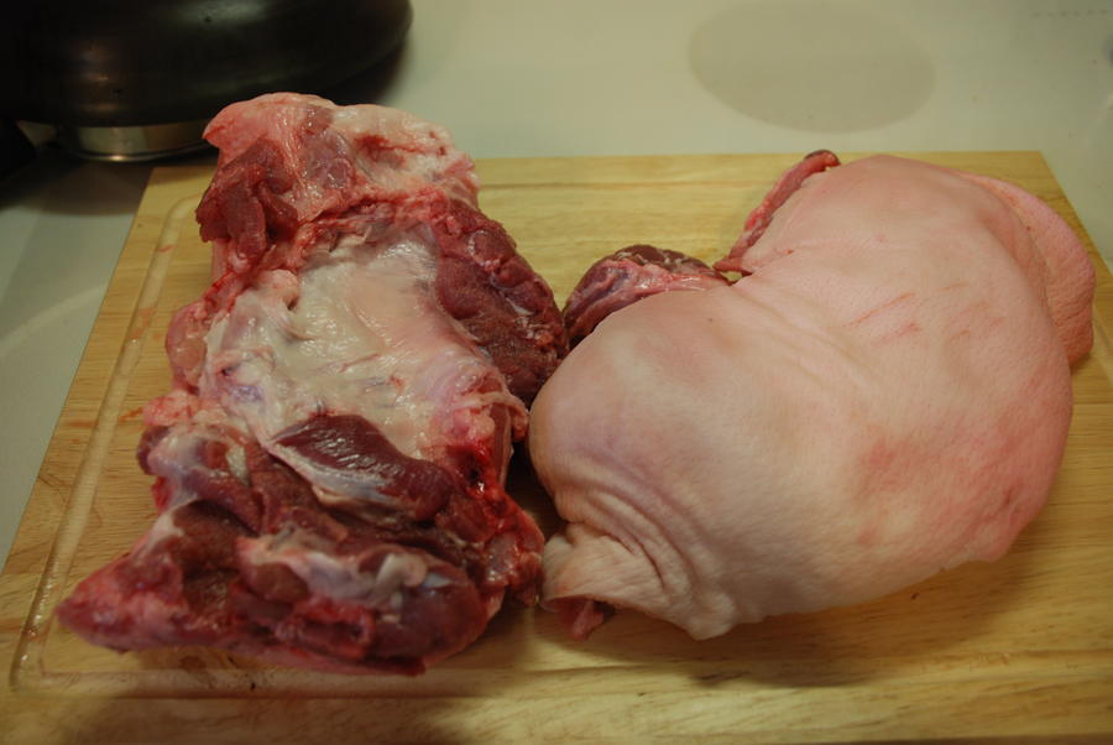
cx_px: 556
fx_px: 1021
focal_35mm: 33
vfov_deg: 40.1
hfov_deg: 57.2
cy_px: 372
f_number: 3.8
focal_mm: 22
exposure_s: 1/25
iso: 400
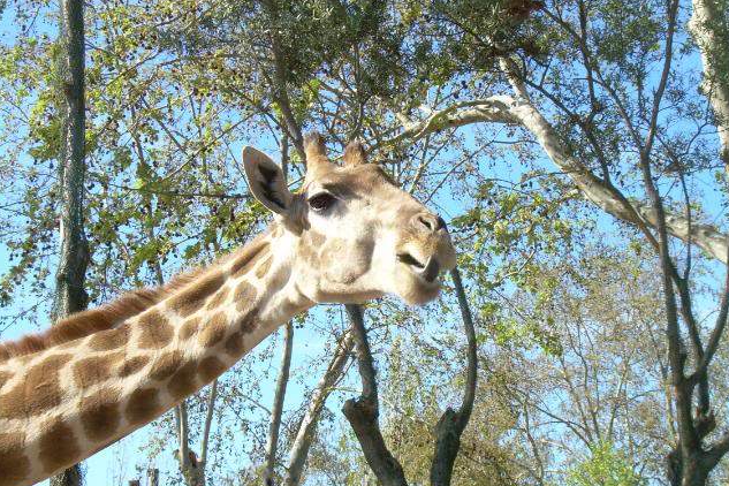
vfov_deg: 16.9
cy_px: 256
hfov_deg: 25.1
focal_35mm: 81
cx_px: 364
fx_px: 1640
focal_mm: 13.2
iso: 50
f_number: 6.5
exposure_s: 1/105
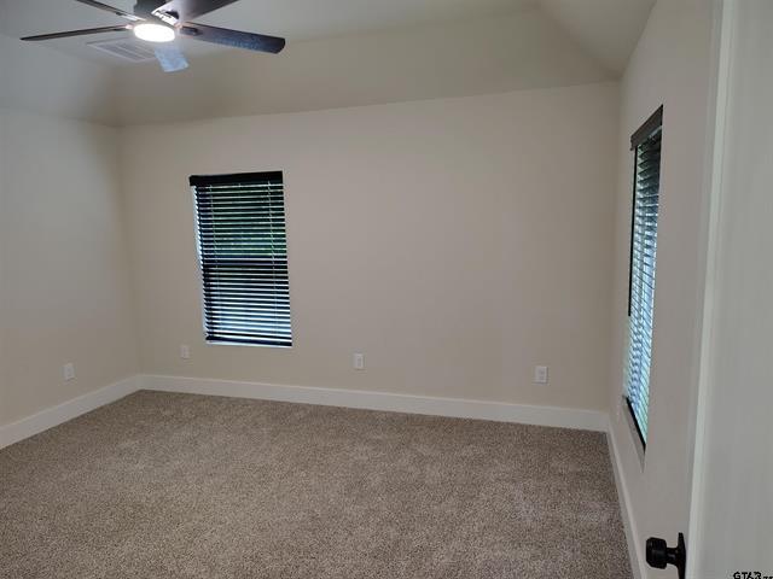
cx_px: 386
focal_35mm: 24
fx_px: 536
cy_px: 290
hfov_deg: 71.6
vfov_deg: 56.8
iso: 1536
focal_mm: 5.56
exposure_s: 1/60
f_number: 1.8
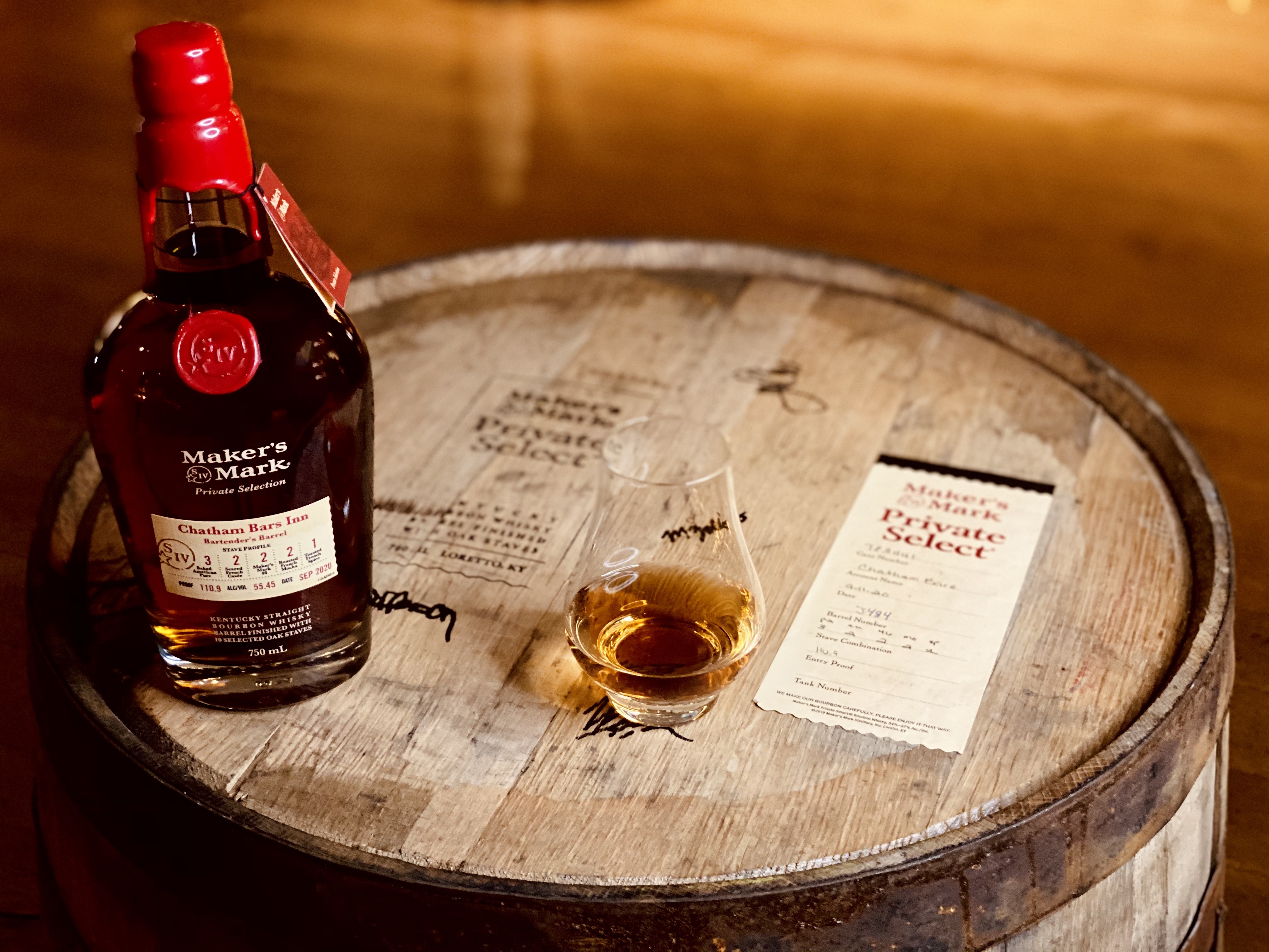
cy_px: 476
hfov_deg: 36.8
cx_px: 634
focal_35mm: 52
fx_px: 1906
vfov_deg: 28.0
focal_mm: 6
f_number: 2
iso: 400
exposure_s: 1/15
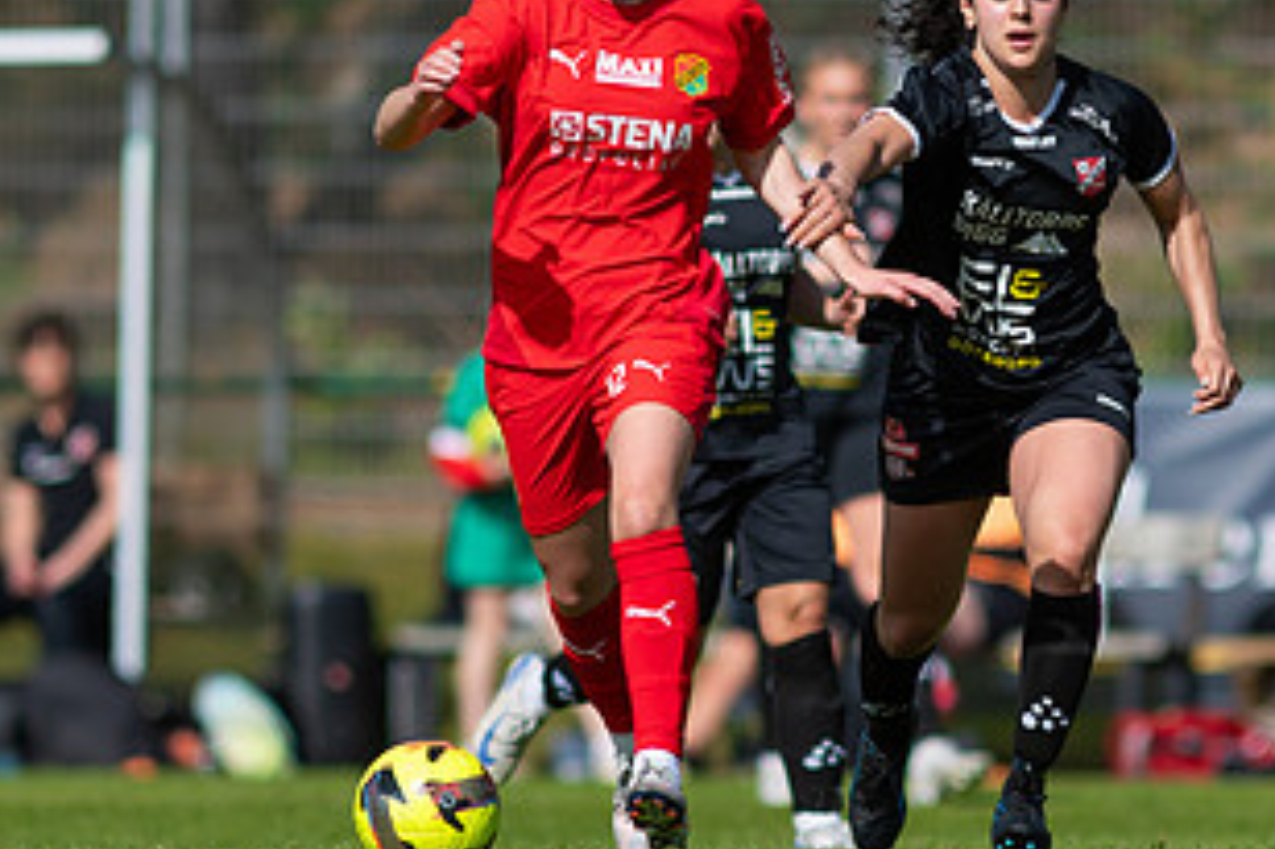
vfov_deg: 1.6
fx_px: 30582
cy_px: 350
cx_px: 803
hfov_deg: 2.4
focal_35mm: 864
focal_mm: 300
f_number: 3.2
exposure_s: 1/2000
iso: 100
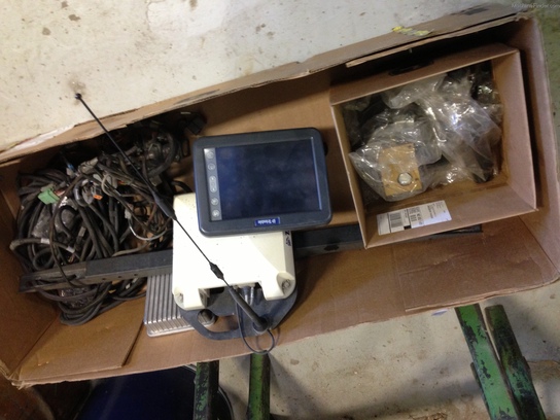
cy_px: 210
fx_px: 534
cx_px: 280
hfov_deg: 55.4
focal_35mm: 33
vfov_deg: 42.9
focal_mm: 4.13
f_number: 2.4
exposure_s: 1/20
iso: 250
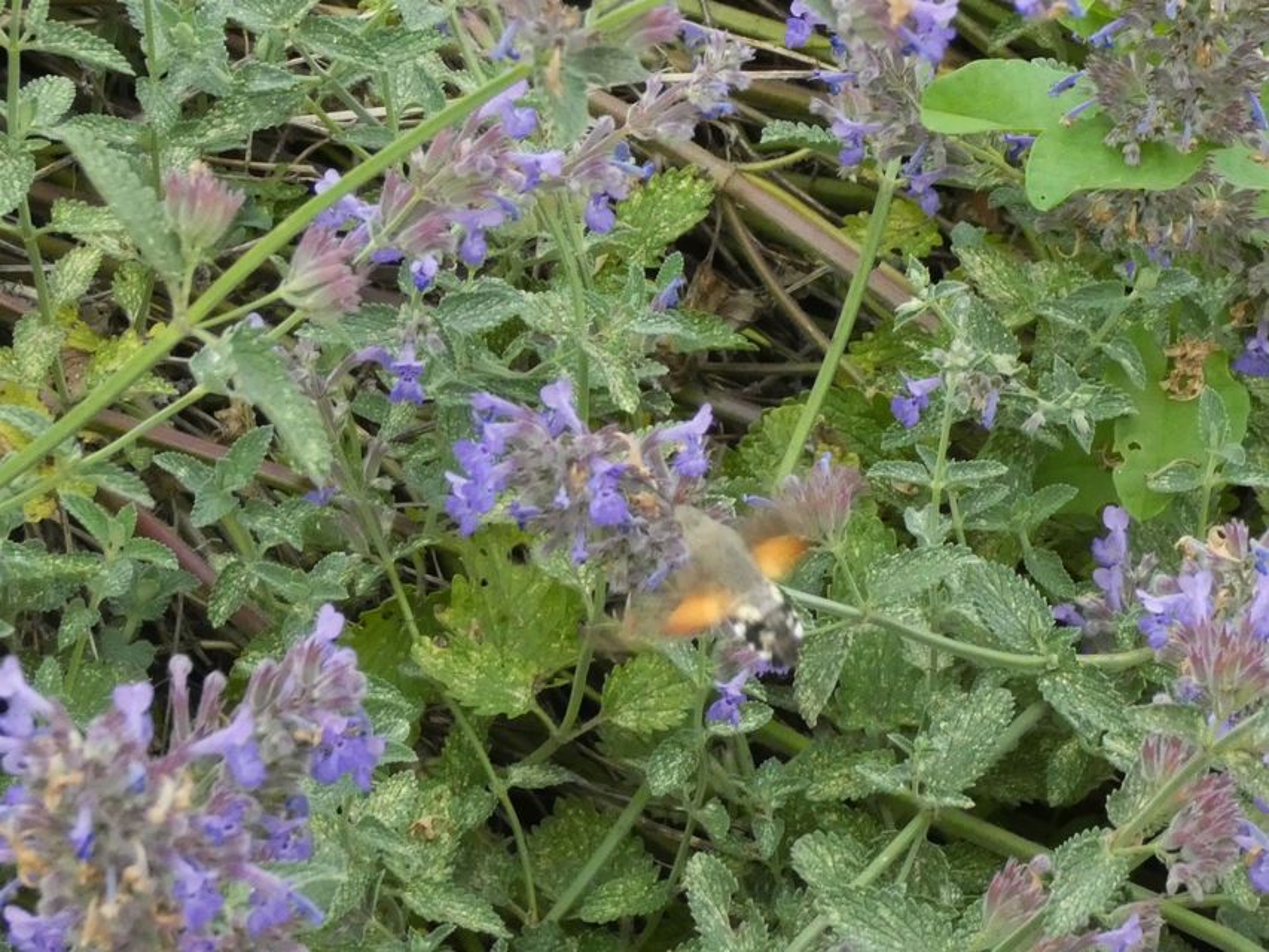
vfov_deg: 12.4
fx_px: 4400
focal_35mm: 120
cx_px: 634
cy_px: 476
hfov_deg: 16.4
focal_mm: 21.5
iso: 640
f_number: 5.1
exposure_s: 1/125
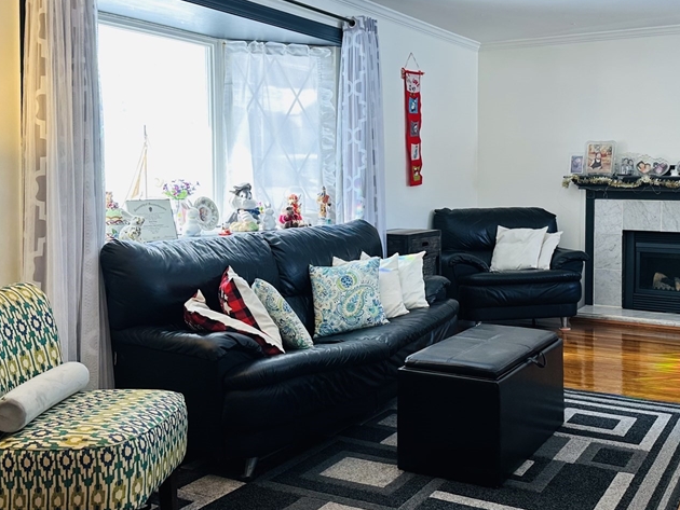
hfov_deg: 47.4
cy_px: 206
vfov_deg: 36.7
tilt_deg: -2.4
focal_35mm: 39
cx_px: 431
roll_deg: -0.3
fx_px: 766
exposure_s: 1/120
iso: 80
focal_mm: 6.86
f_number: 1.78
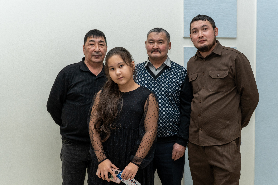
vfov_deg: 30.2
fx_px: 343
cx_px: 140
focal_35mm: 44
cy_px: 98
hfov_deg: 44.1
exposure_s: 1/160
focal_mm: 38
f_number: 3.5
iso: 1250
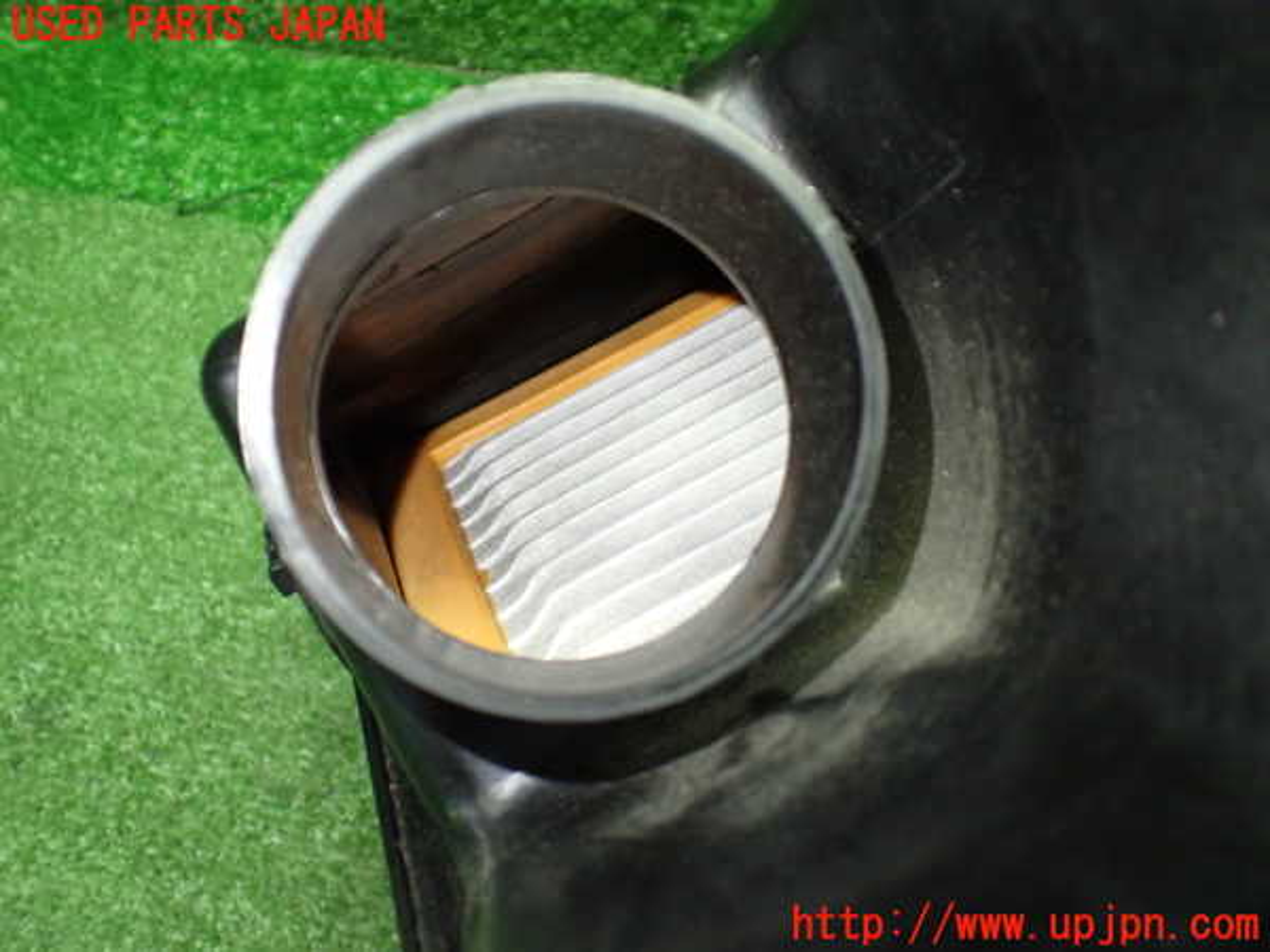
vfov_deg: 46.8
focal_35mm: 30
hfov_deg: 60.0
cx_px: 635
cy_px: 476
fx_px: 1101
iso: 800
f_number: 2.3
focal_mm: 5.4
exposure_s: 1/100
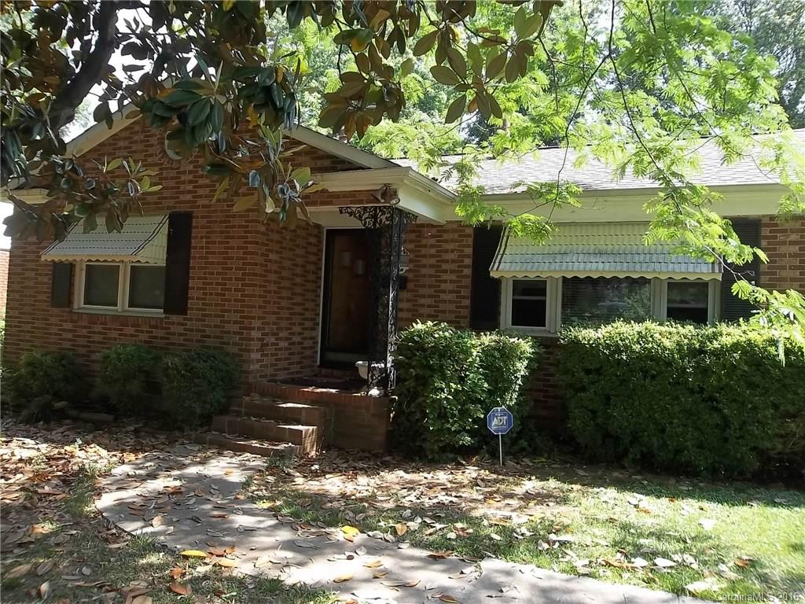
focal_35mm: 27
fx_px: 628
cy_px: 302
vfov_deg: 51.4
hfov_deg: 65.3
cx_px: 402
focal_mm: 4.9
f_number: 3.5
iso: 80
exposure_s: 1/125
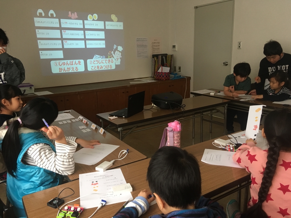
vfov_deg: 48.2
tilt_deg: -14.9
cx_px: 146
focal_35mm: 29
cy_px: 109
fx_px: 244
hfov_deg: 61.7
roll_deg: +2.5
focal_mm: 4.15
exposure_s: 1/30
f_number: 2.2
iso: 100
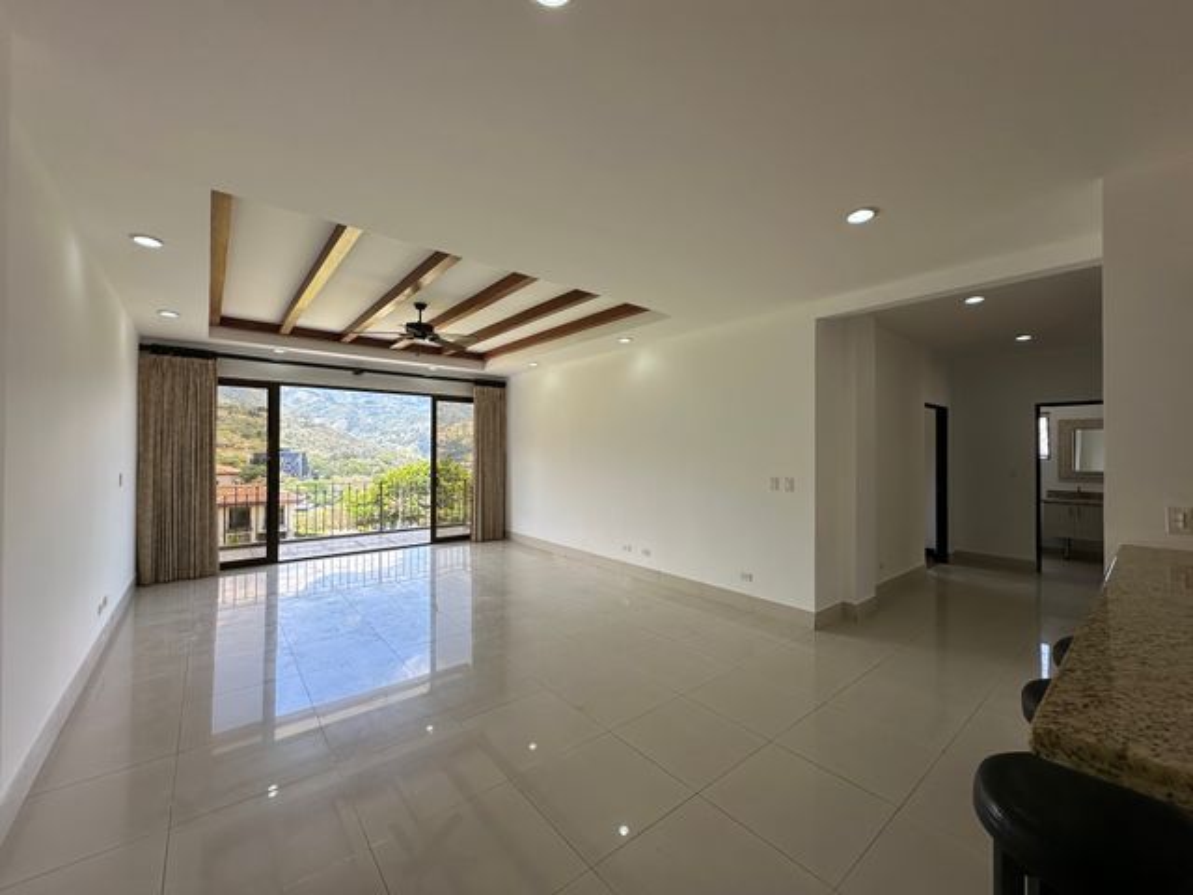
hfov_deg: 102.1
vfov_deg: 85.7
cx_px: 596
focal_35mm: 14
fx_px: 482
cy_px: 448
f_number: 2.2
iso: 40
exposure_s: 1/223
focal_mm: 2.22
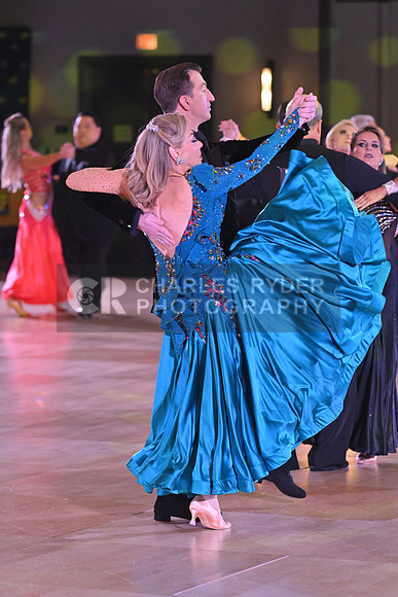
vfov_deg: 12.8
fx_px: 2652
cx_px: 199
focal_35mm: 160
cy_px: 298
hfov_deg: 8.6
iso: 3200
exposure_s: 1/320
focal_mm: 160
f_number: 5
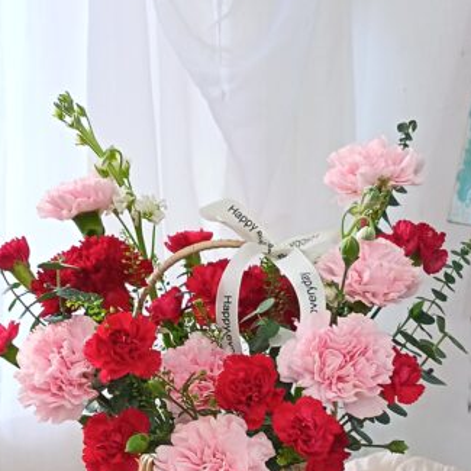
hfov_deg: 23.7
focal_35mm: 73
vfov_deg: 23.5
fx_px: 1124
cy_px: 336
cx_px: 248
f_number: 2.4
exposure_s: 1/50
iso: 886
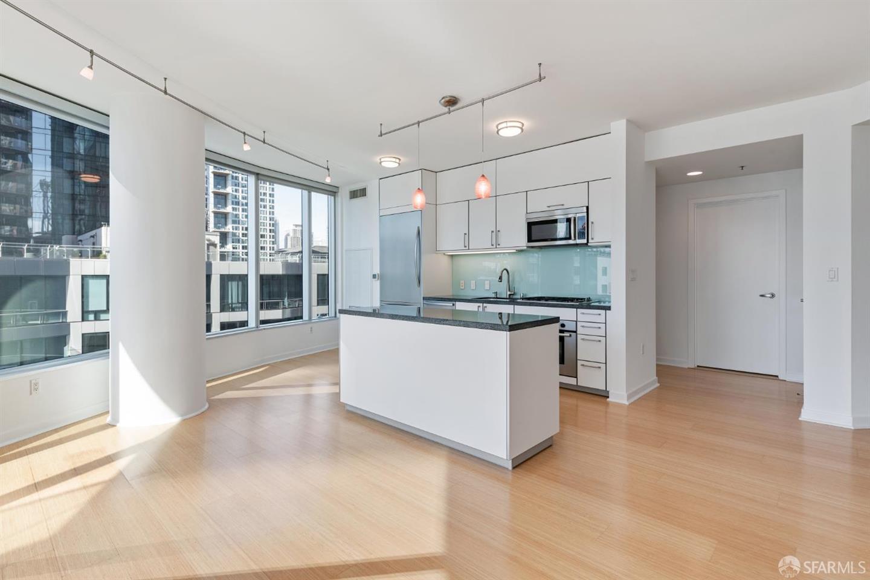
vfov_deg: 67.4
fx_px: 435
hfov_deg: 90.0
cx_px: 435
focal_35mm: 18
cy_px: 290
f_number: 10
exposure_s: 1/80
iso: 500
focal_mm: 18
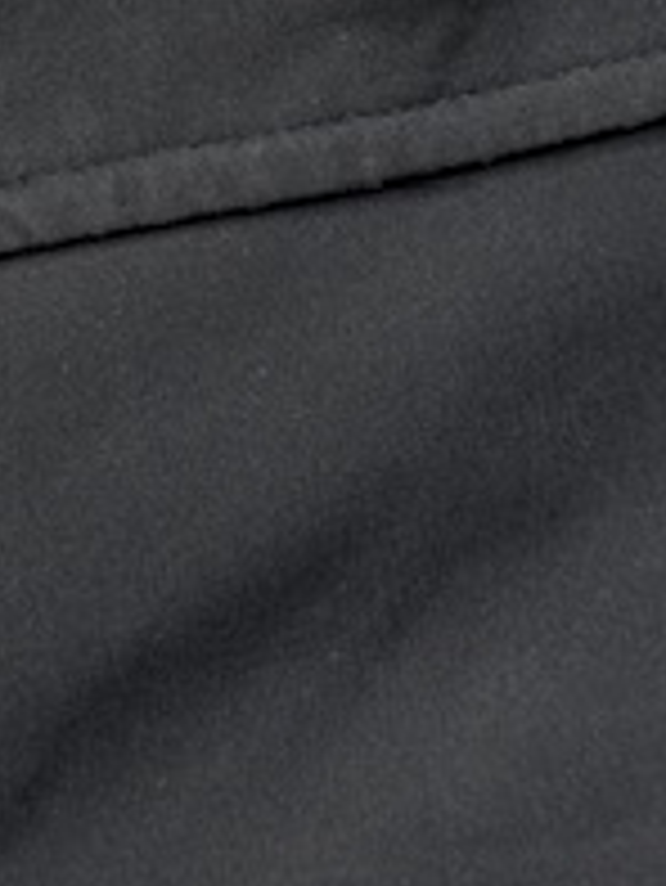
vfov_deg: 12.2
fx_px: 3998
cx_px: -374
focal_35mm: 156
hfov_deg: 9.2
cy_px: -369
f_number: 1.78
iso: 125
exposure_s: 1/50
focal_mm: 6.76
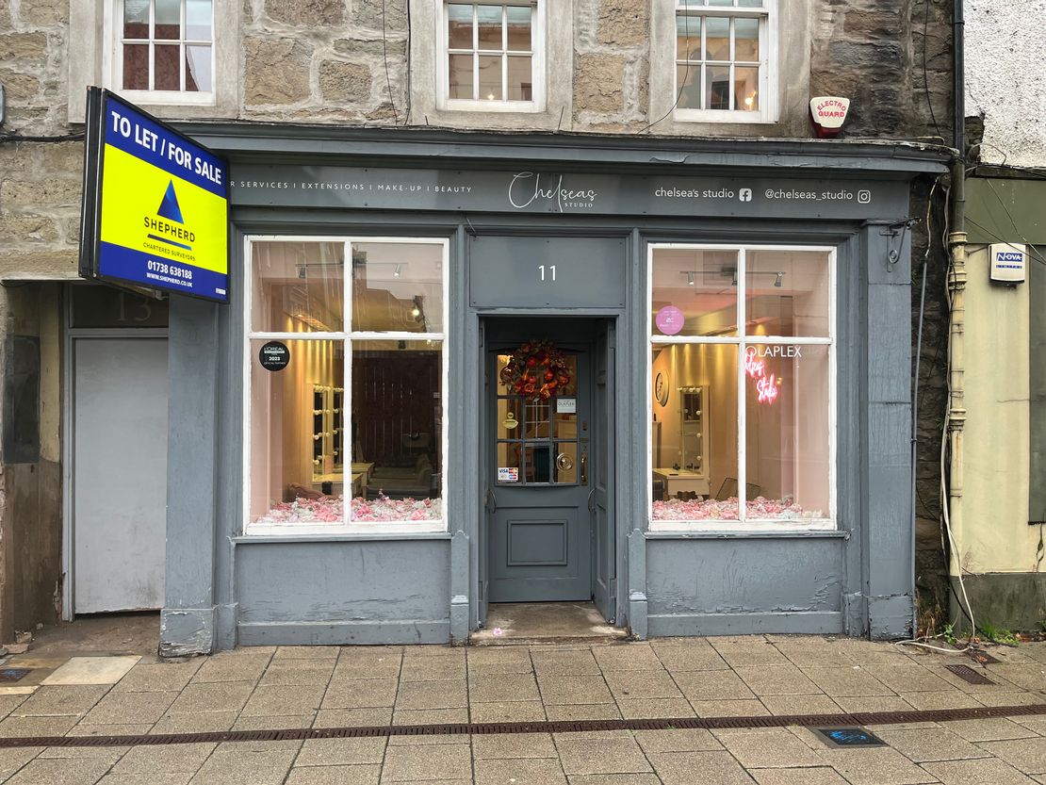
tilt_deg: +0.3
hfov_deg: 67.3
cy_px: 392
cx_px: 523
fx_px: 786
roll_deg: -0.4
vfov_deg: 53.1
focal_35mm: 26
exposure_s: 1/100
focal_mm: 5.1
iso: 100
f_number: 1.6
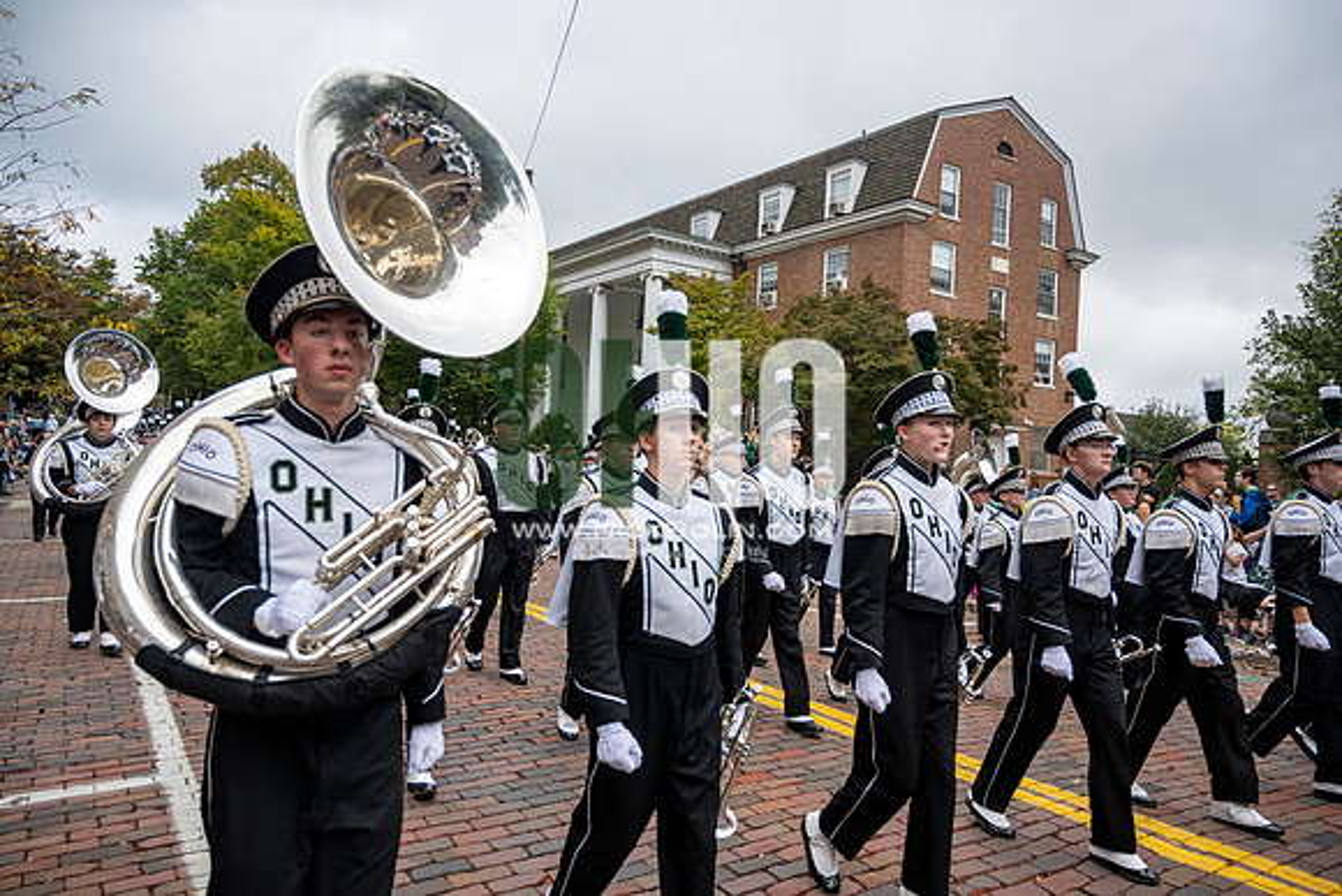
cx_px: 671
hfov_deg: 73.7
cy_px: 448
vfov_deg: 53.2
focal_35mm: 24
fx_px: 895
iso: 640
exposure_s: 1/1600
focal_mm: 24
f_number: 4
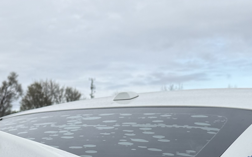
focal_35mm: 89
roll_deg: +0.4
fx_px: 611
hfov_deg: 23.2
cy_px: 296
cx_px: 77
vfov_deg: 13.1
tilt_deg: -13.6
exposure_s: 1/2110
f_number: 1.78
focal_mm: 6.76
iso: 80
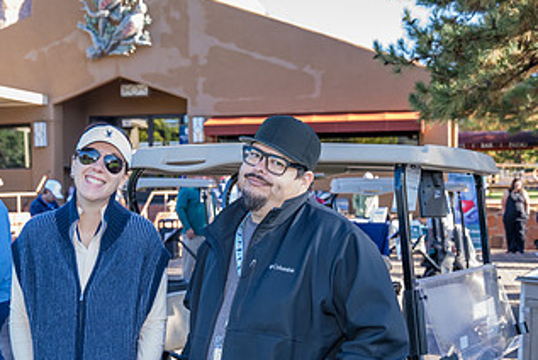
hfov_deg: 36.2
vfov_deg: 24.5
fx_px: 823
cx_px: 251
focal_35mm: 55
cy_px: 254
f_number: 3.5
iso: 1000
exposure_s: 1/500
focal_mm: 30.1
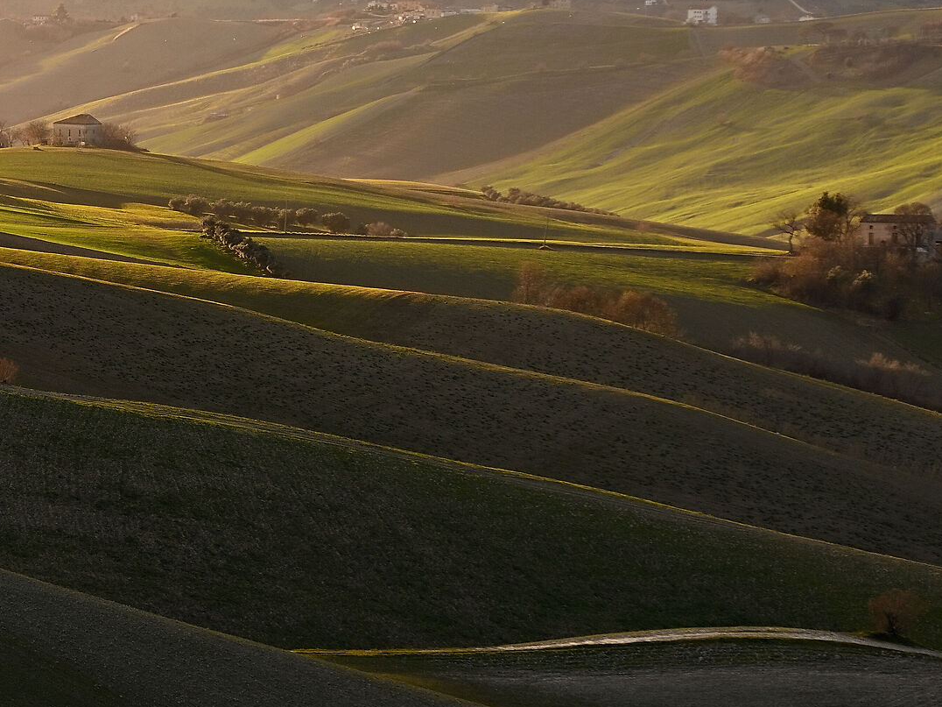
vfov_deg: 7.1
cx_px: -42
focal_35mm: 209
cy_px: 152
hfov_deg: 9.4
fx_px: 5689
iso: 160
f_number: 9
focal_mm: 65
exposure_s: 1/160
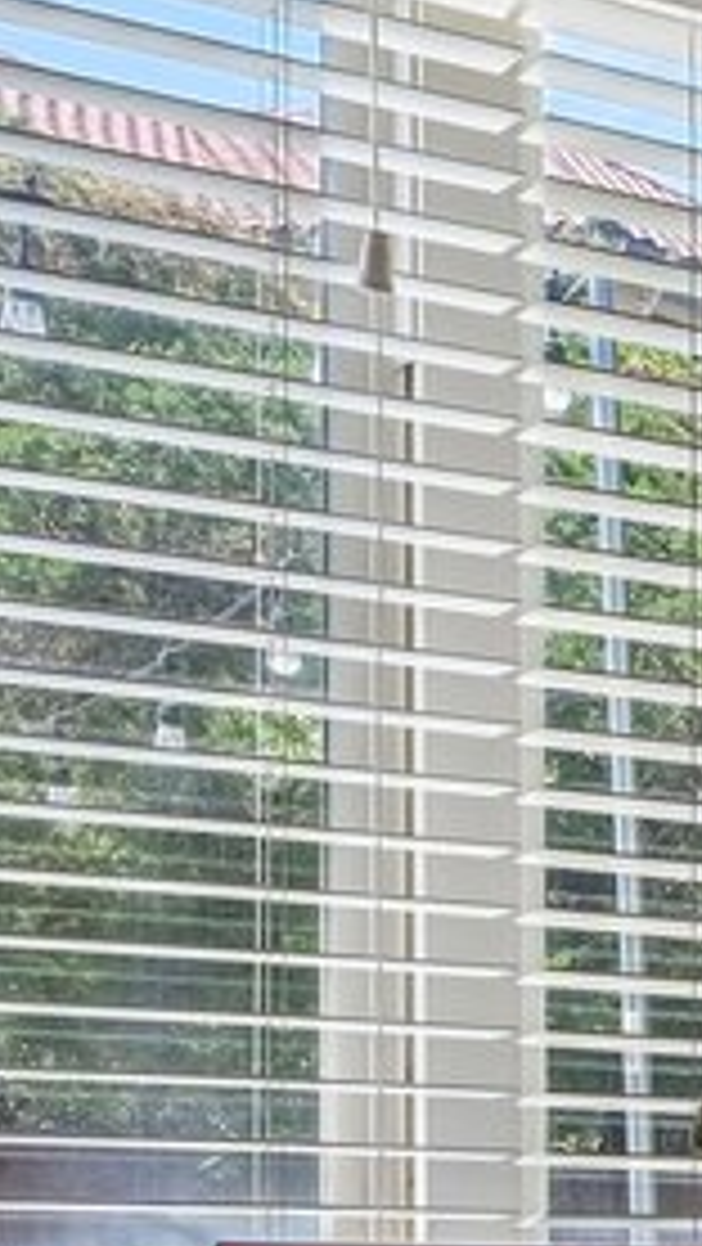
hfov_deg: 6.4
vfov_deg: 17.8
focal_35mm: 116
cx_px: 3438
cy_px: 1361
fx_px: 3835
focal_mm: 15
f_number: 6.7
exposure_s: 1/20
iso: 100
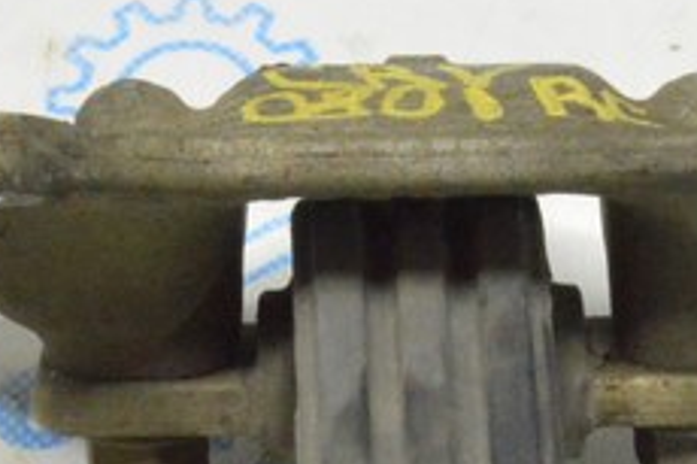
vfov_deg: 7.8
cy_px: 647
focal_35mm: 174
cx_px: 488
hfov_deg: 11.8
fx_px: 3366
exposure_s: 1/15
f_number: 20
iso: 6400
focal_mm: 26
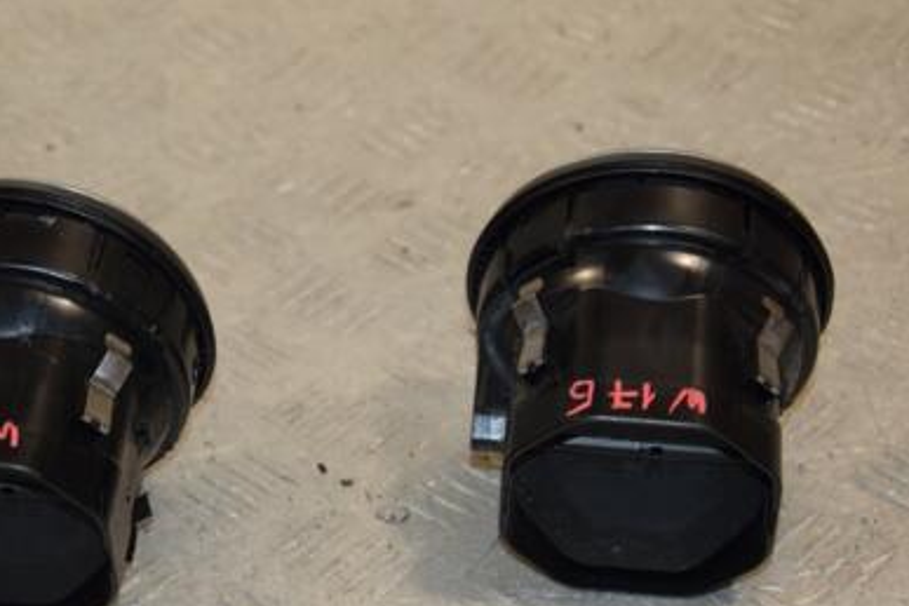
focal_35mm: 121
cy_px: 348
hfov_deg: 16.9
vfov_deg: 11.3
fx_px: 3055
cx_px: 282
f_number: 5.6
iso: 800
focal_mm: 52
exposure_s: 1/200
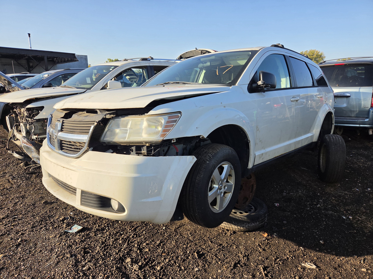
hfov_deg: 73.9
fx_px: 248
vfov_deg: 58.9
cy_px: 140
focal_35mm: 23
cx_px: 186
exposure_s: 1/3203
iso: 80
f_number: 1.8
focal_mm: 5.4
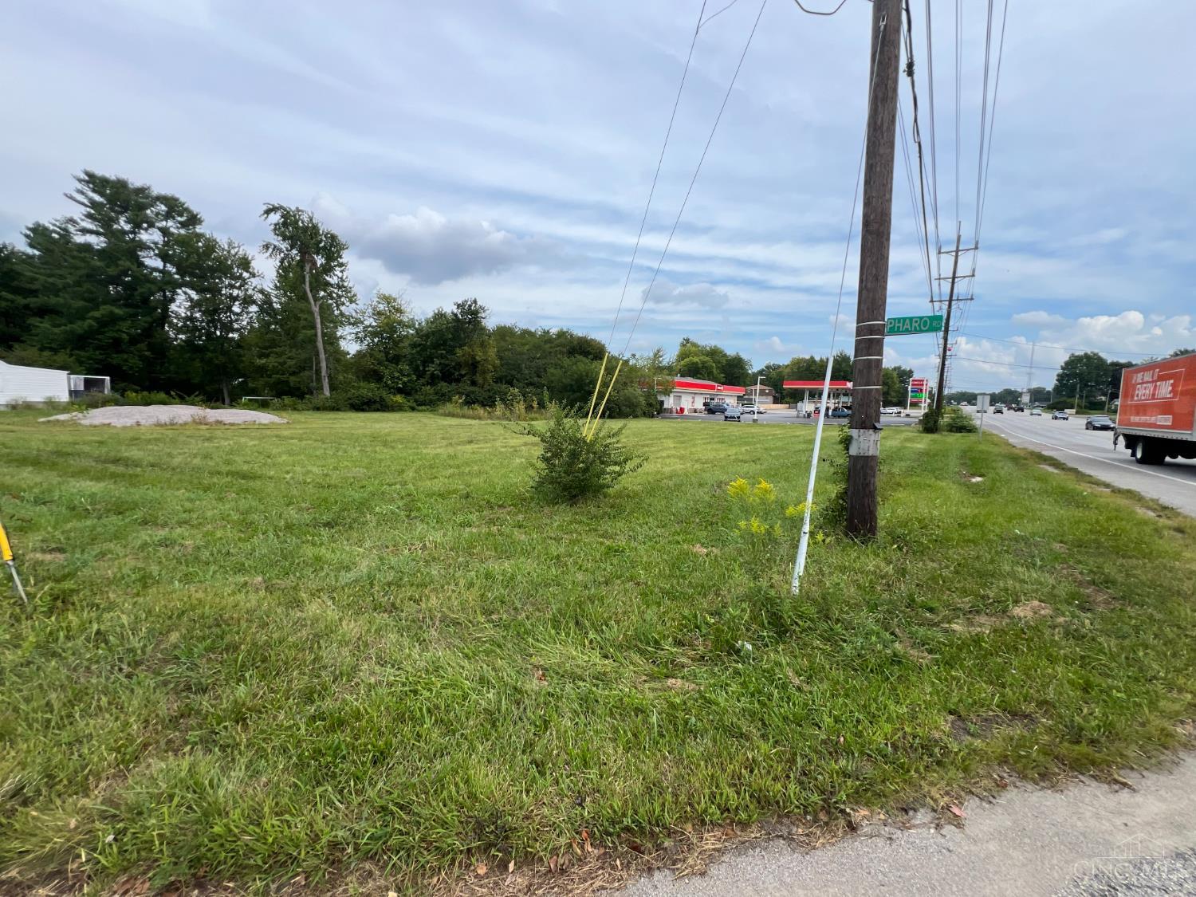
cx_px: 598
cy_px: 448
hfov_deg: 106.2
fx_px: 449
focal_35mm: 13
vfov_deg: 89.9
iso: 32
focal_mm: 1.57
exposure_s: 1/1054
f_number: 1.8
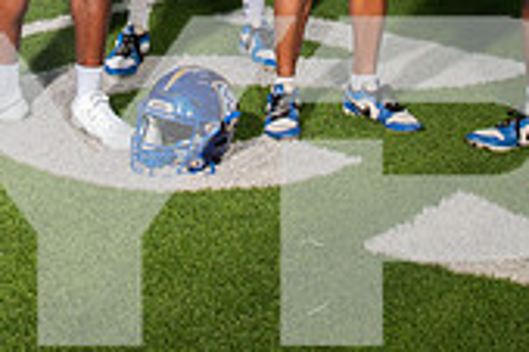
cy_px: -195
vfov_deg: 15.2
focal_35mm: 82
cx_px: 230
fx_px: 1204
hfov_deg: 24.8
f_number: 7.1
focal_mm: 24
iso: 800
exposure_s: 1/320
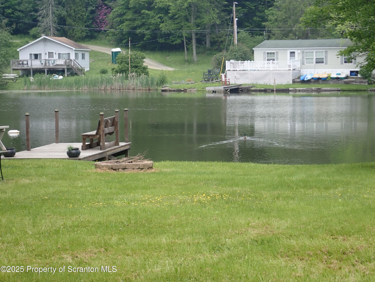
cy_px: 141
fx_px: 1083
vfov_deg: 14.8
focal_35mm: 100
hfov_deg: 19.6
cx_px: 188
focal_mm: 18
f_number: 4.9
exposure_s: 1/200
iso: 100
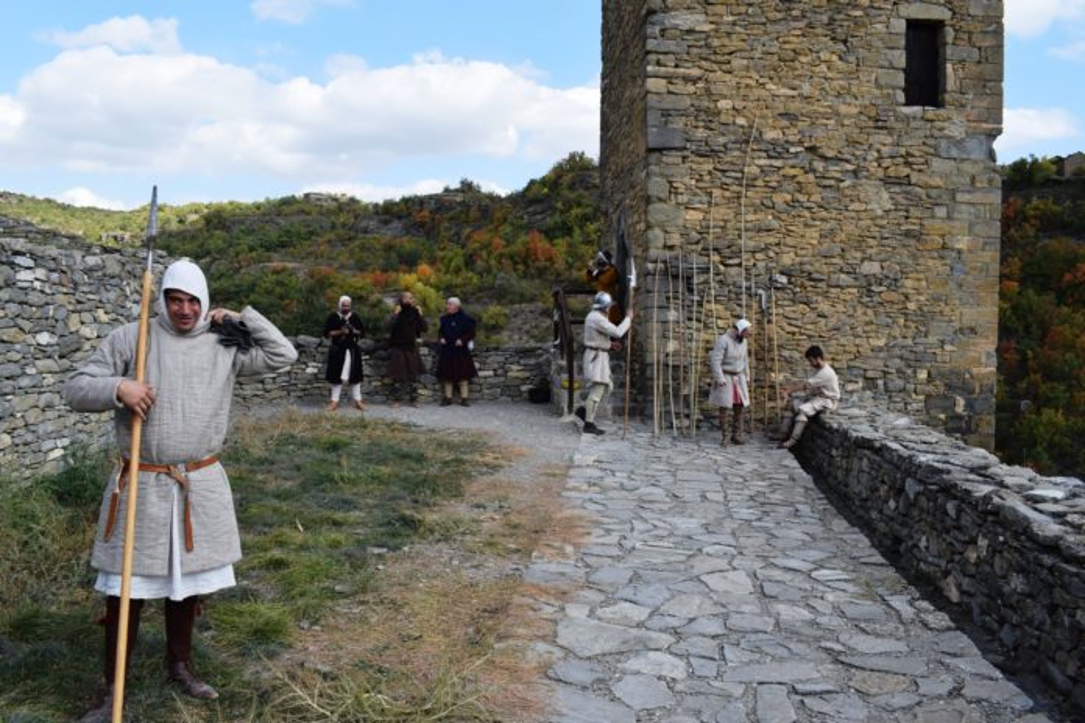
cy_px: 362
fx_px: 904
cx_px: 542
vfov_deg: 43.6
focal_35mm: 30
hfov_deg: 61.9
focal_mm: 20
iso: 200
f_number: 9
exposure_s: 1/320
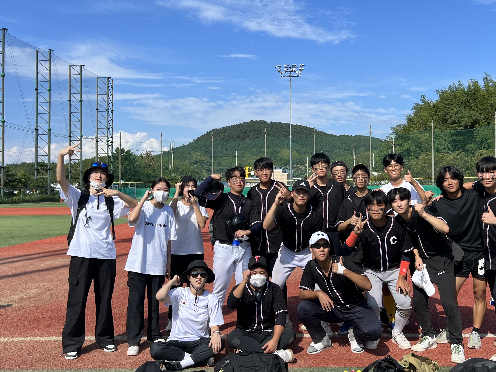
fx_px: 530
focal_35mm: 37
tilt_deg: +1.0
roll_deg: +1.0
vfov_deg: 38.6
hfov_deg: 49.9
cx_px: 290
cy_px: 172
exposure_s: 1/3704
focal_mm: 5.7
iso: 50
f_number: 1.5
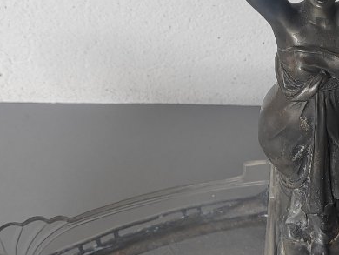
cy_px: 97
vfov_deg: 17.8
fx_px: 813
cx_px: 321
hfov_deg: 22.8
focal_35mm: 83
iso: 250
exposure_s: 1/100
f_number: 1.9
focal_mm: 5.52
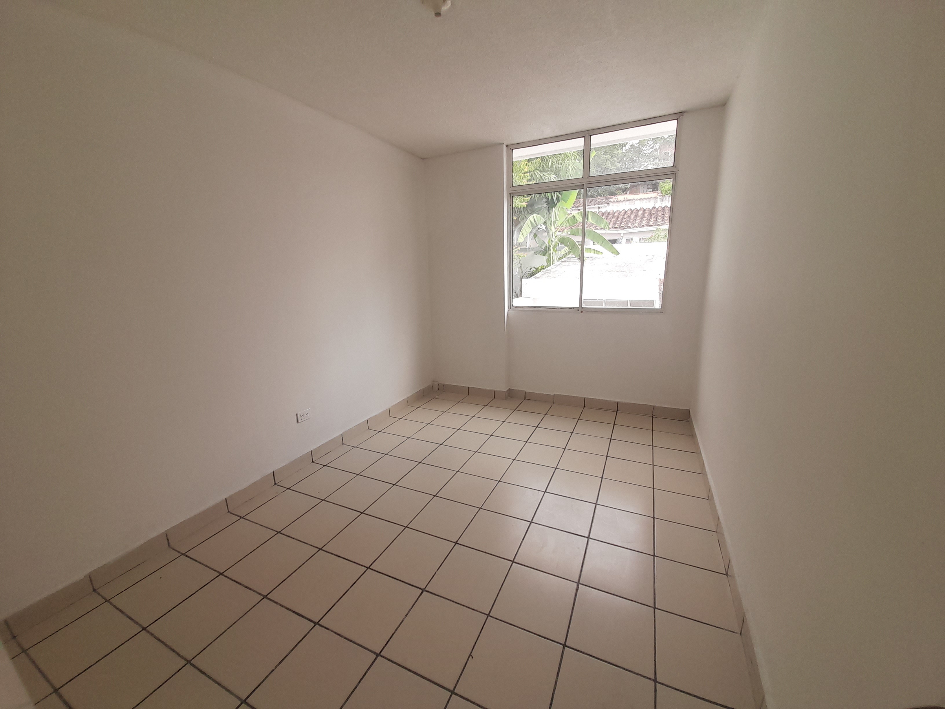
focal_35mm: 13
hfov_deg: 106.2
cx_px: 472
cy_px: 354
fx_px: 355
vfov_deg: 89.9
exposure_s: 1/122
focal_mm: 1.42
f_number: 2.2
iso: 40
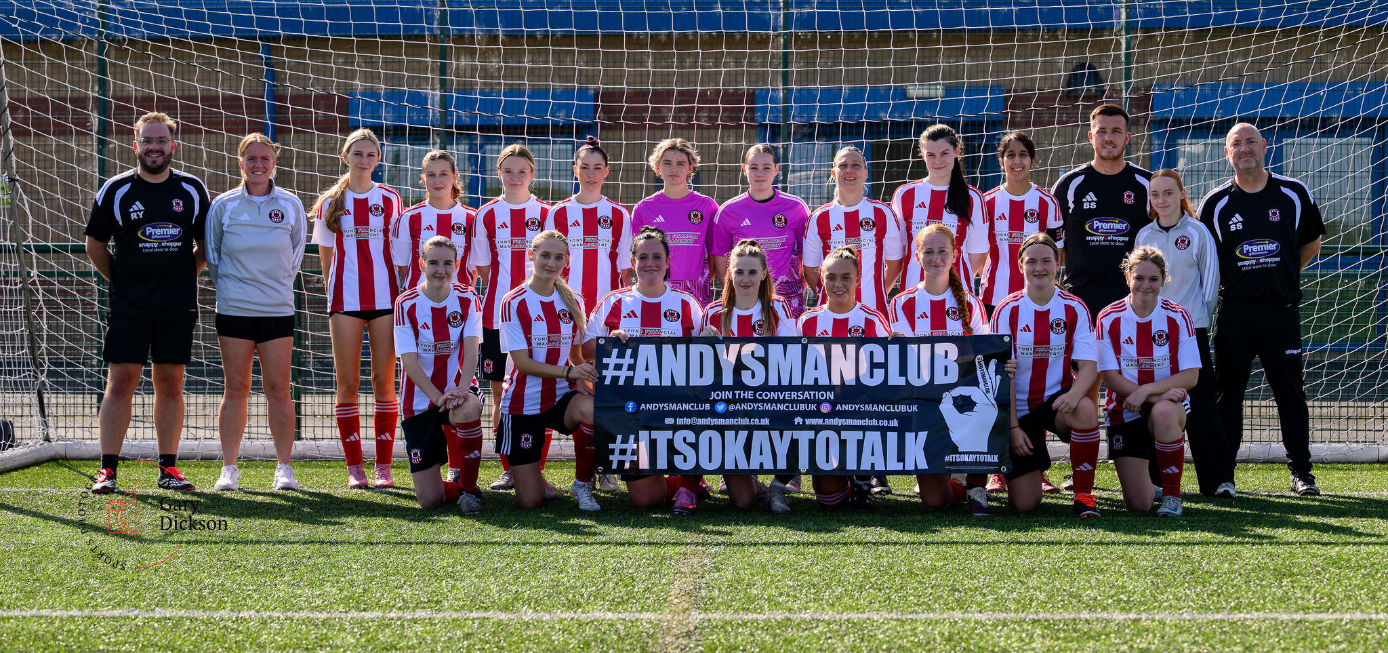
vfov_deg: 12.4
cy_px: 249
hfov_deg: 26.1
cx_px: 744
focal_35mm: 85
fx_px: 2999
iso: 220
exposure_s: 1/1000
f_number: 4
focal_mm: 70
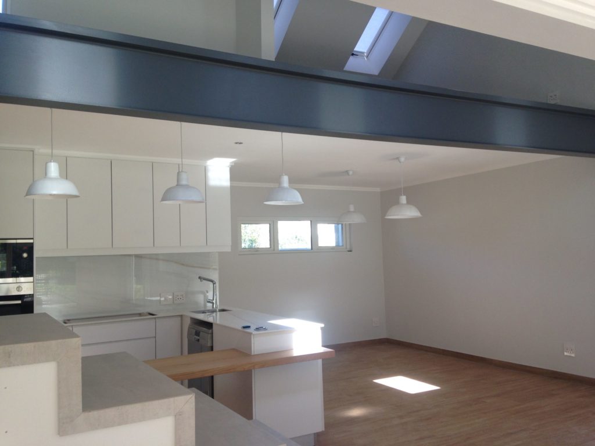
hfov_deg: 55.4
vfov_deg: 42.9
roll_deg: +0.8
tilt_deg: +3.3
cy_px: 223
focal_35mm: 33
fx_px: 567
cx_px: 298
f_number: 2.4
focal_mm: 4.12
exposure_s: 1/140
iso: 50
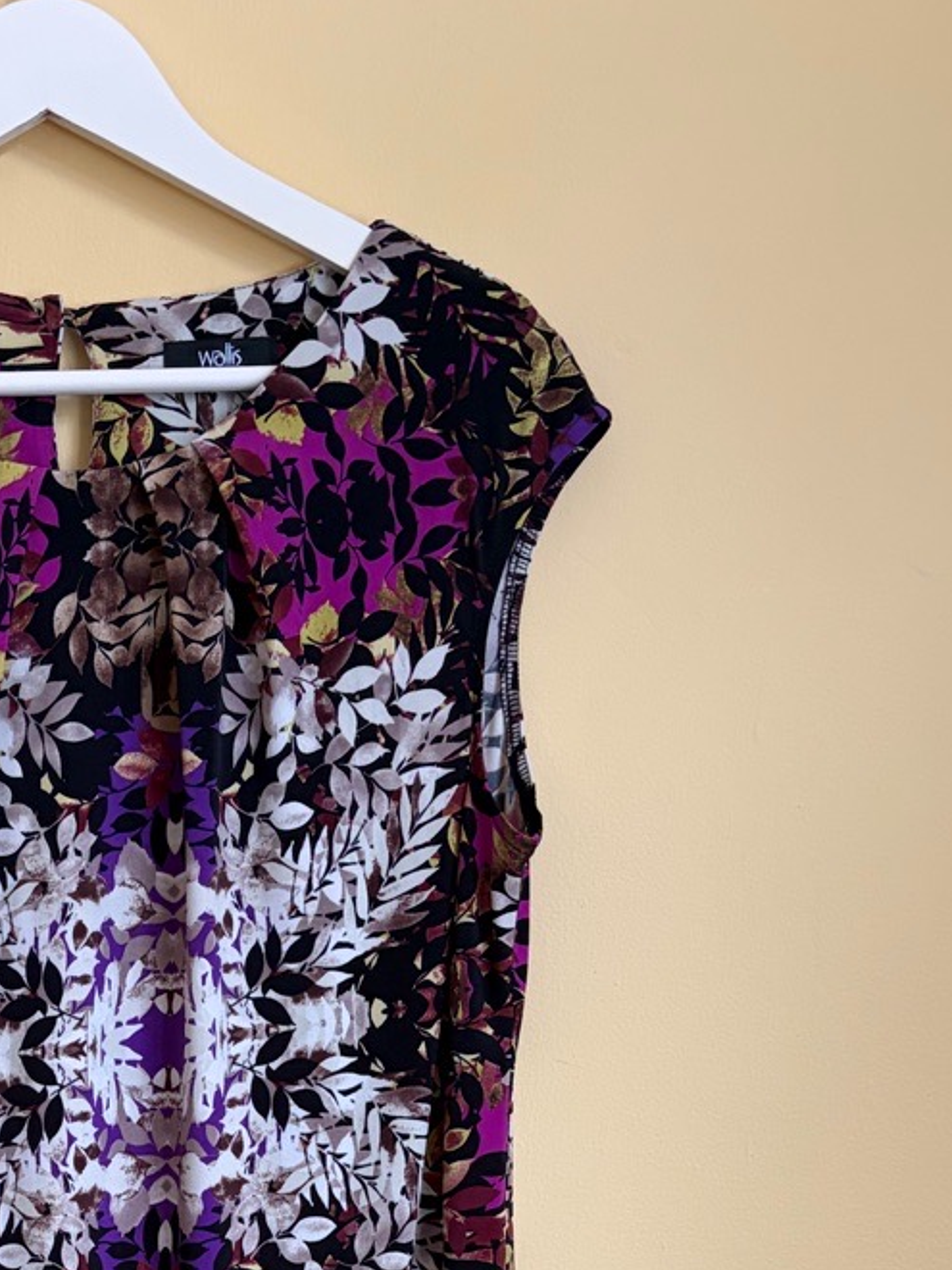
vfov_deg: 28.3
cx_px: 104
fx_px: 2310
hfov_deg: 22.7
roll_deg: +1.9
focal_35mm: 63
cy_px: 1351
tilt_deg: -9.3
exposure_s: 1/84
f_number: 1.6
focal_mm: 5.96
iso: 125
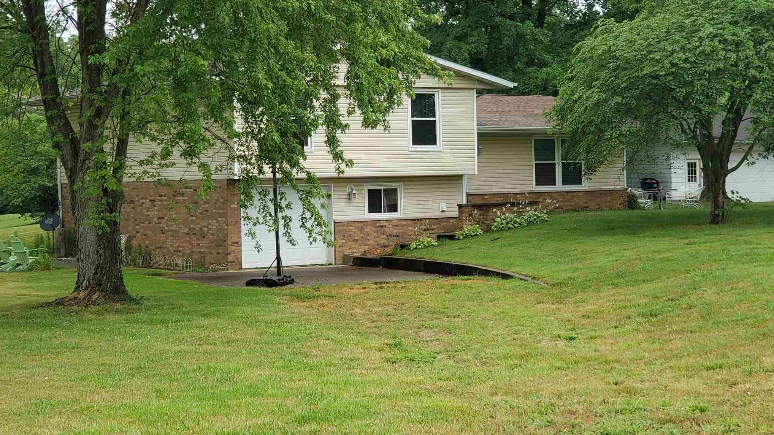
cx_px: 386
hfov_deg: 36.6
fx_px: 1170
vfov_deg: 21.1
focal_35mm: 57
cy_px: 175
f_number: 2.4
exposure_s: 1/265
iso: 50
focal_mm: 6
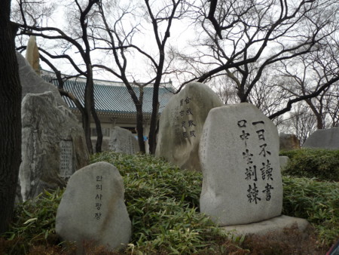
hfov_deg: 61.6
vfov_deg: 48.3
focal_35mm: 29
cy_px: 128
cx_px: 170
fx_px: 284
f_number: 2.8
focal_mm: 4.4
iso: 100
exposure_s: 1/160
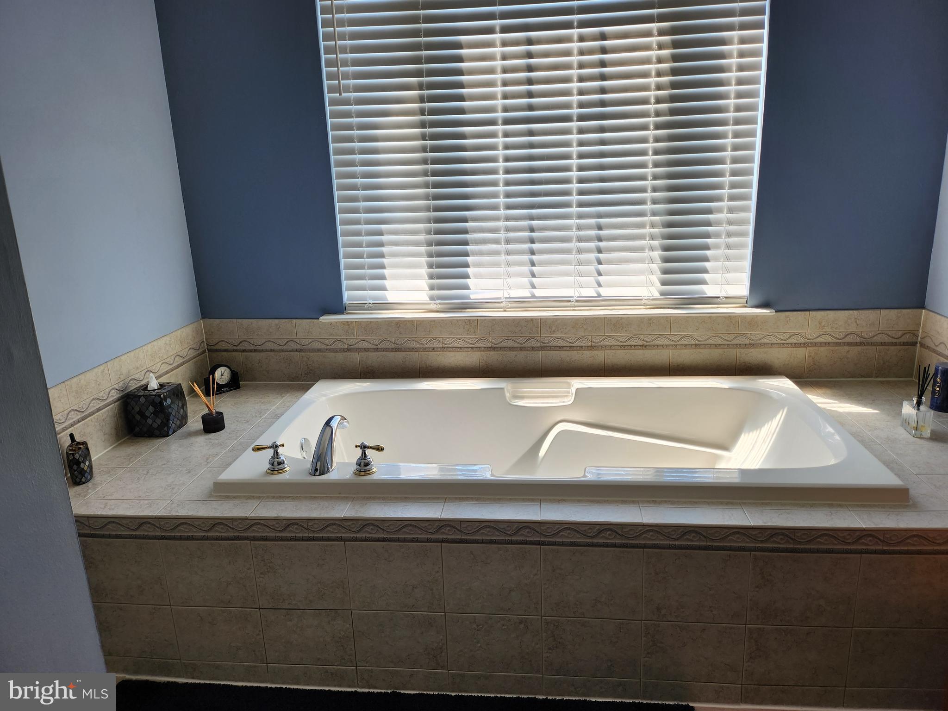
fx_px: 657
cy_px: 356
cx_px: 474
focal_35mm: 24
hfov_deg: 71.6
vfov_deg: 56.8
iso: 64
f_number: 1.8
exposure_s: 1/180
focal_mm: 5
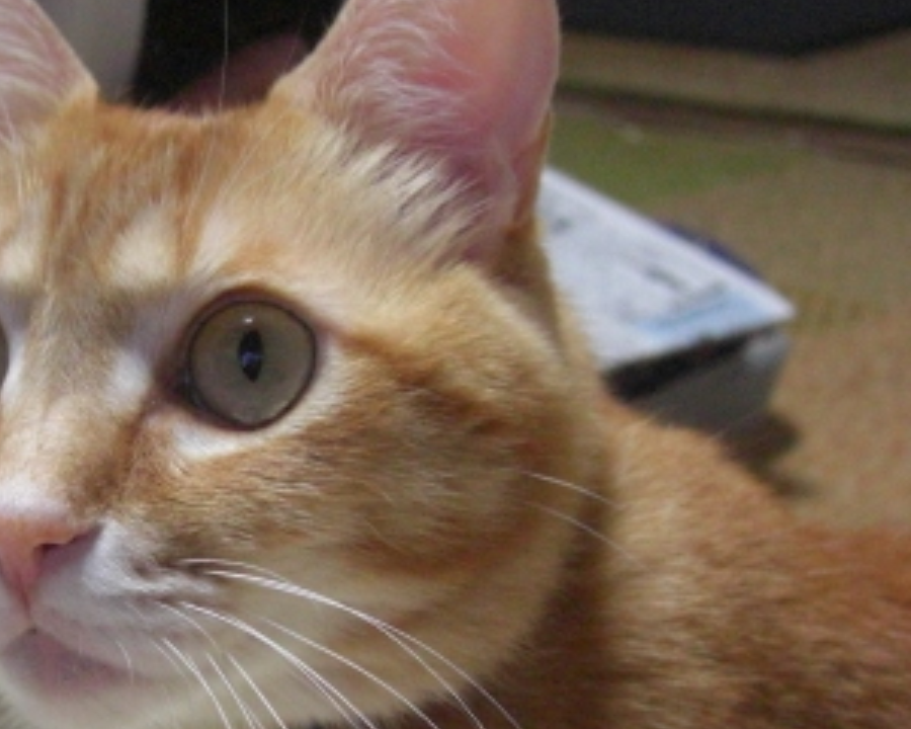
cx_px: 152
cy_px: 529
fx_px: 2130
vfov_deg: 19.3
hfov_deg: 23.7
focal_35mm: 79
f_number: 2.8
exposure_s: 1/50
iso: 800
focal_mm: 7.9
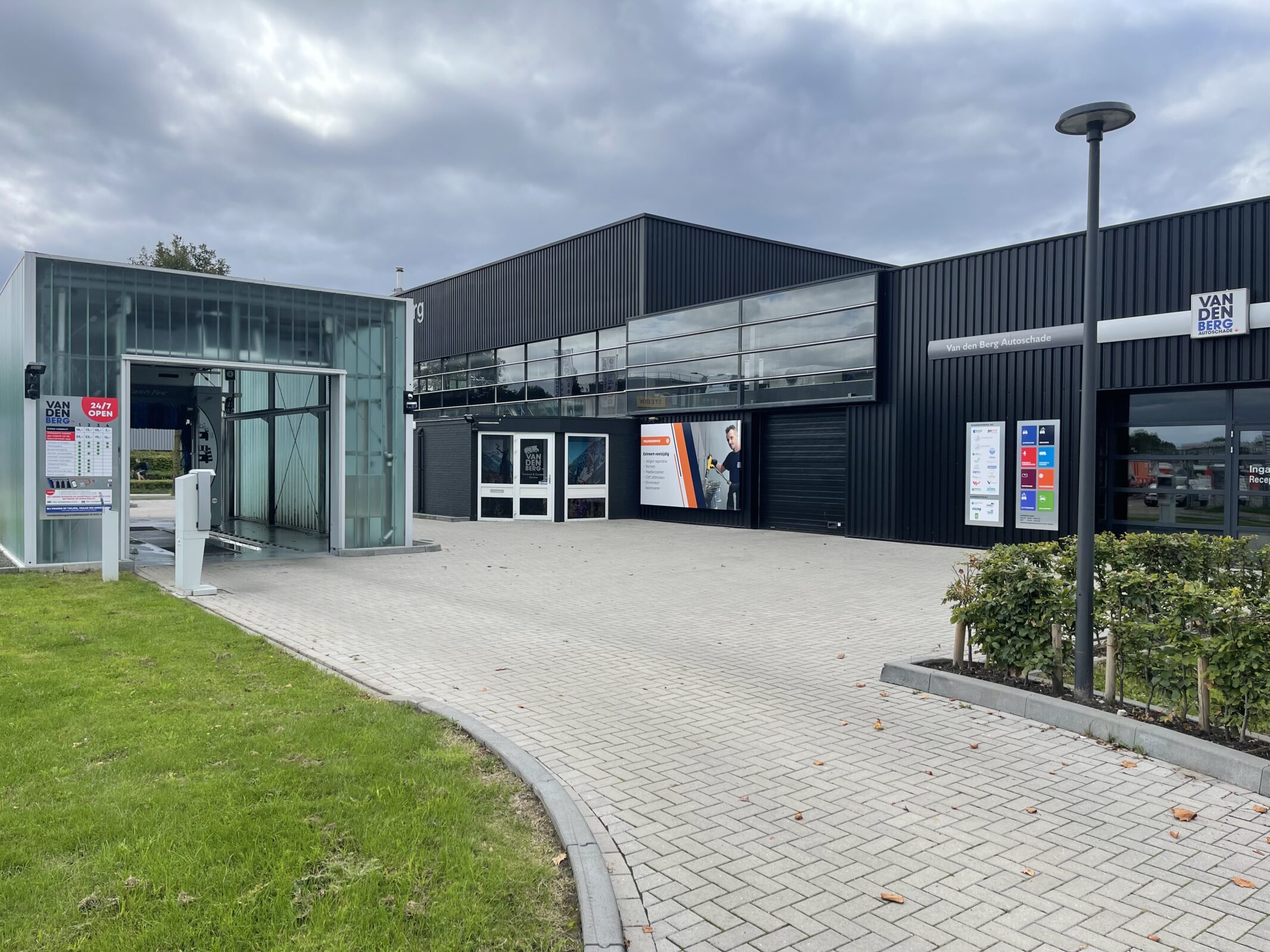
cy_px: 476
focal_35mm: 26
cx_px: 635
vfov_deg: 53.1
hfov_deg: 67.3
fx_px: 954
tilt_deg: -1.7
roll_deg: -0.7
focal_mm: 5.1
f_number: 1.6
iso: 32
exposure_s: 1/2336
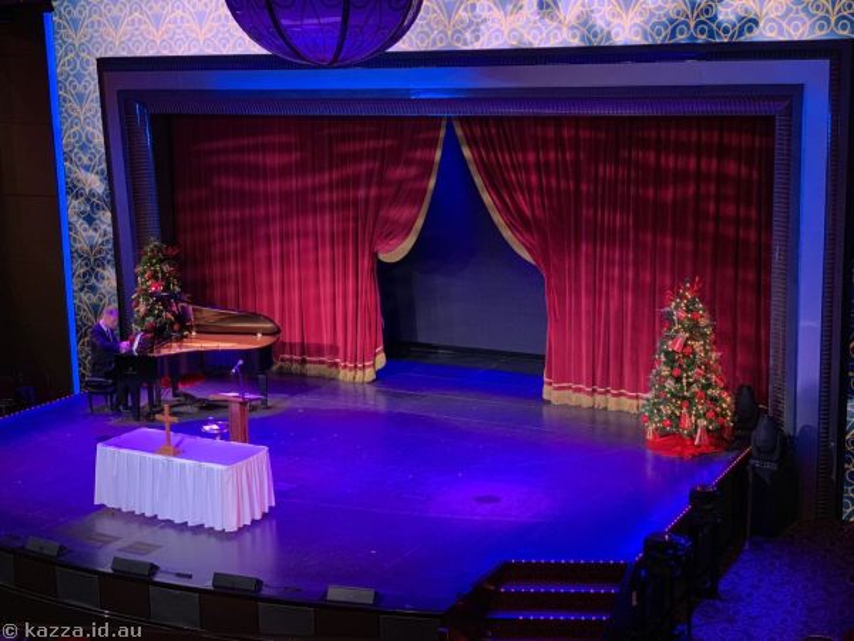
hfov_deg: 36.8
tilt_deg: -11.0
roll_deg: +0.2
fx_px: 1283
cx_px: 427
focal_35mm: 52
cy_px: 320
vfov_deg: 28.0
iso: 500
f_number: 2.4
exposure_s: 1/60
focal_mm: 6
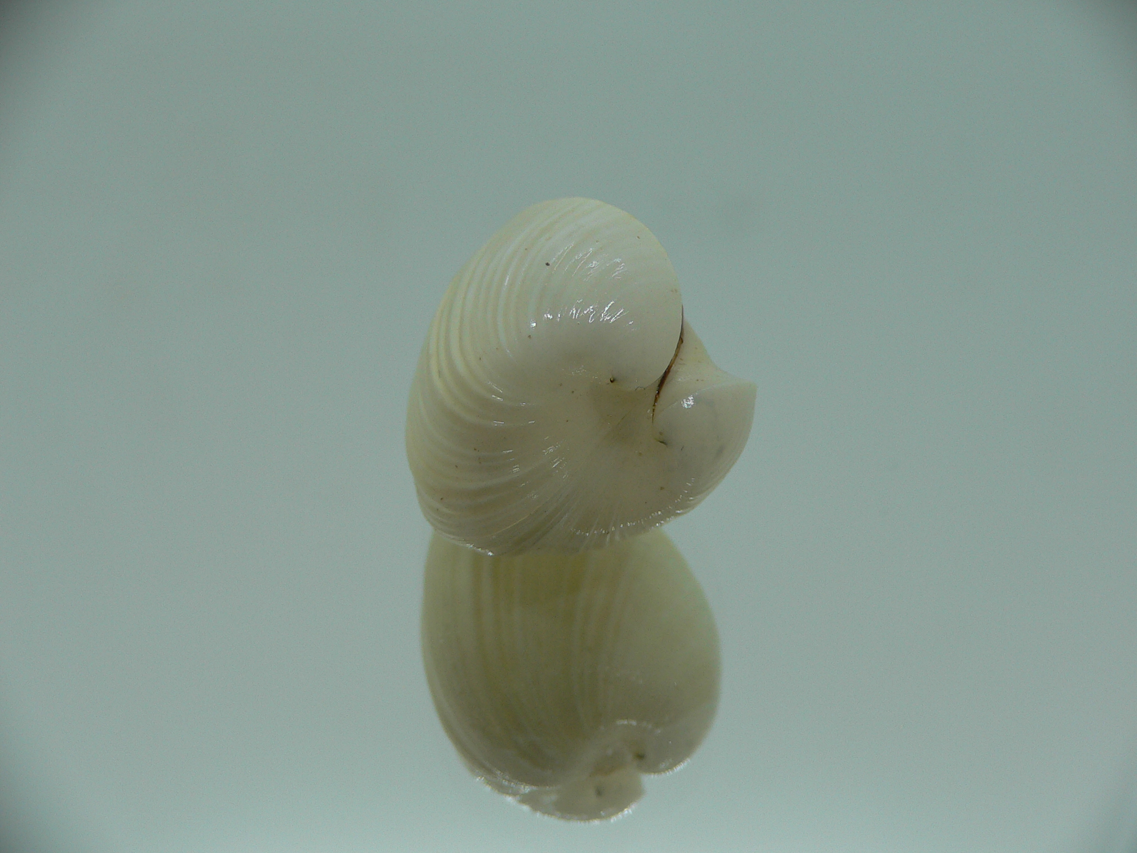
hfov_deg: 52.6
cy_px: 426
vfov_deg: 40.7
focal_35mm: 35
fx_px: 1150
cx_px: 568
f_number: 2.8
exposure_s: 1/60
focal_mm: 4.6
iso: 80
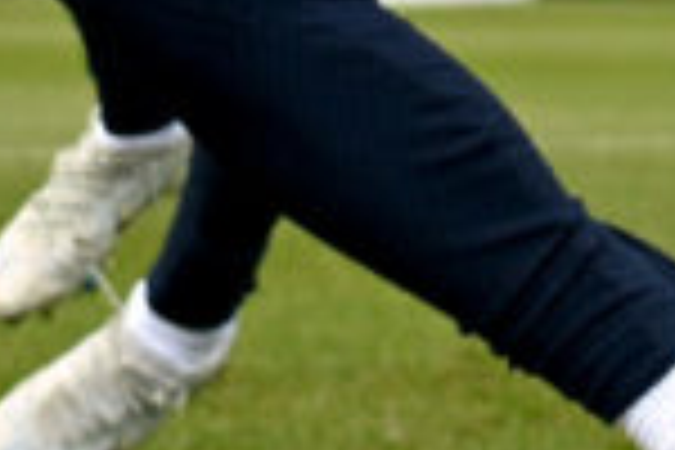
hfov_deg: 6.7
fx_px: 5718
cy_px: -788
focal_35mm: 305
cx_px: 850
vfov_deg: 4.4
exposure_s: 1/1600
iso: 800
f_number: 2.8
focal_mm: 40
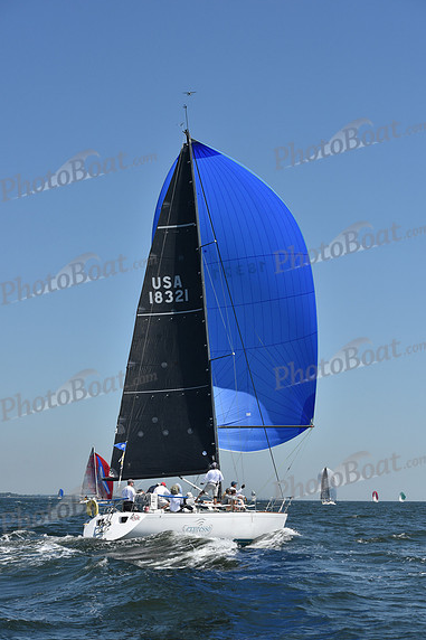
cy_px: 319
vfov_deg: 28.5
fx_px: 1261
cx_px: 215
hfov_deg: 19.2
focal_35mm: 71
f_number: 8
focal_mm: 70
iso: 250
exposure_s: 1/1250
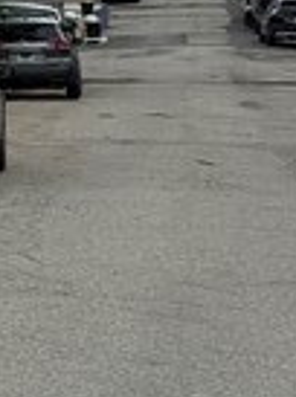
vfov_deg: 10.8
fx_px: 2062
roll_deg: -0.2
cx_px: -749
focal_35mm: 180
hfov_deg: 6.9
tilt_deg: +3.6
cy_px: -125
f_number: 1.78
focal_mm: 6.76
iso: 80
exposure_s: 1/5714
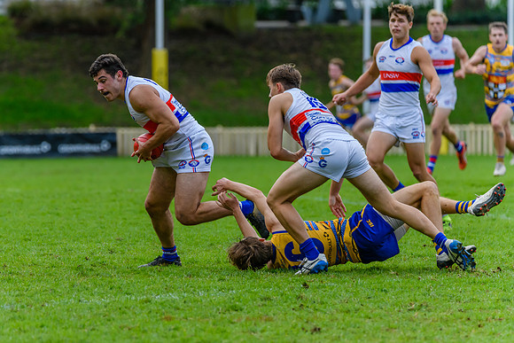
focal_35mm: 411
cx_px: 222
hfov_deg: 5.0
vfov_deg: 3.3
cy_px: 186
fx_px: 5873
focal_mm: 360
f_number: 6
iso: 1800
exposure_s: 1/1600
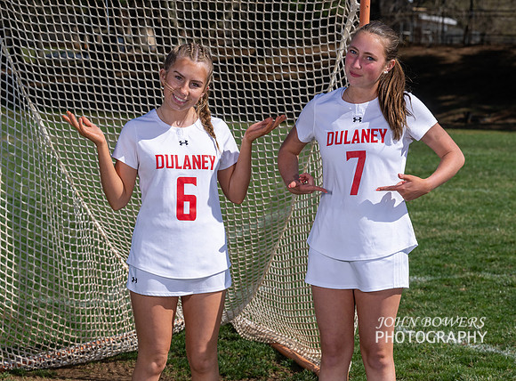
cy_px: 220
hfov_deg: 17.8
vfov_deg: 13.3
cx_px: 374
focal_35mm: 110
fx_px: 1637
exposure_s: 1/1000
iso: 100
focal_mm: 73
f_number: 5.6
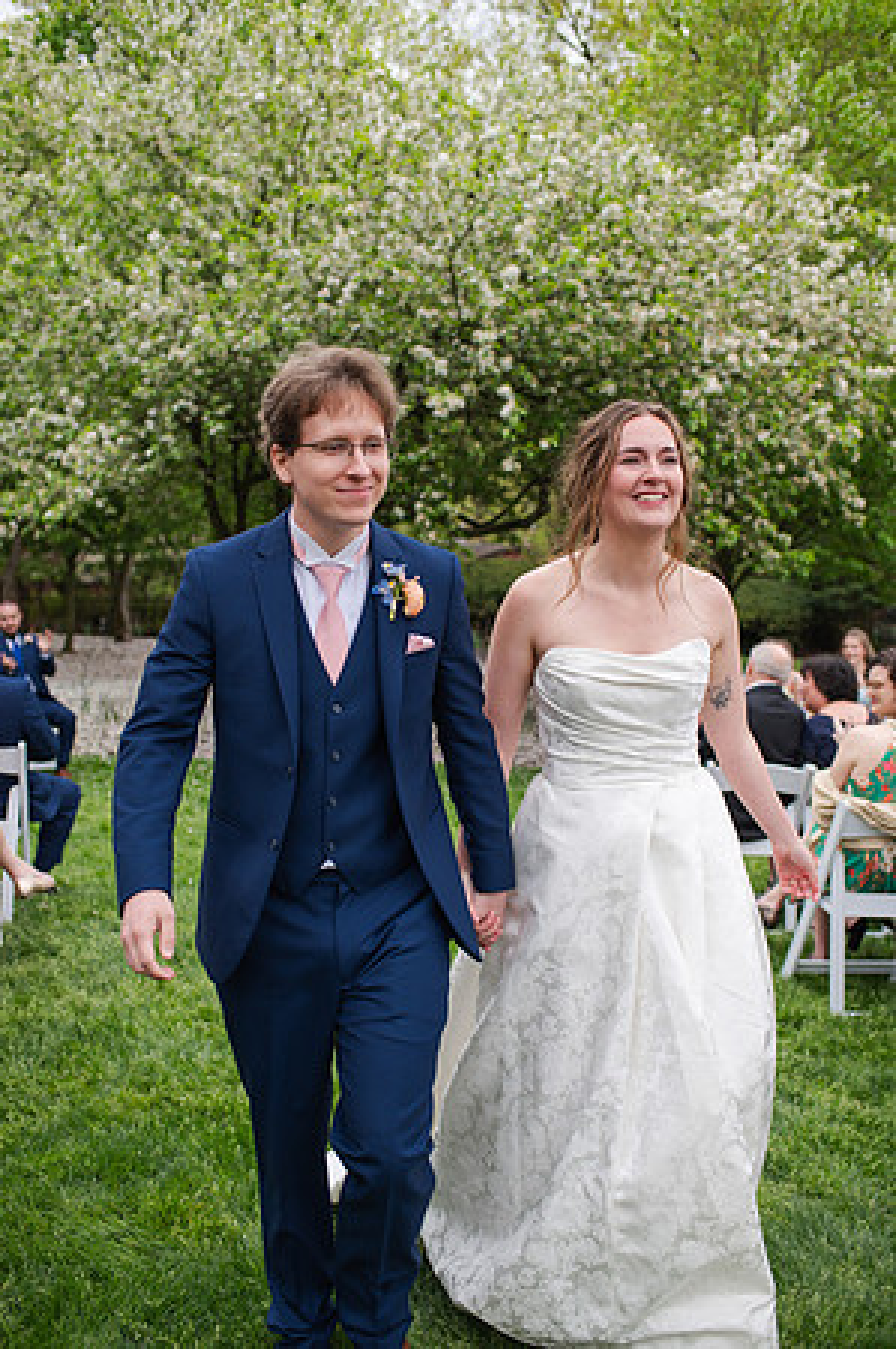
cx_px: 448
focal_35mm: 35
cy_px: 674
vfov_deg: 54.5
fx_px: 1310
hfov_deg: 37.8
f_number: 3.2
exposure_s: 1/640
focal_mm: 35
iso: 160
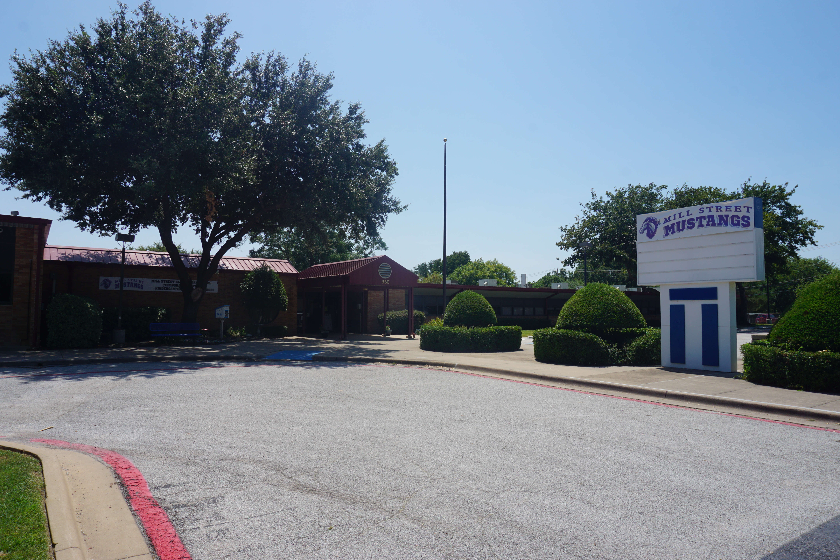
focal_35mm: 24
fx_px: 560
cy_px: 280
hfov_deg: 73.7
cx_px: 420
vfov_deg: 53.1
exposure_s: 1/200
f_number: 11
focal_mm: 16
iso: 100
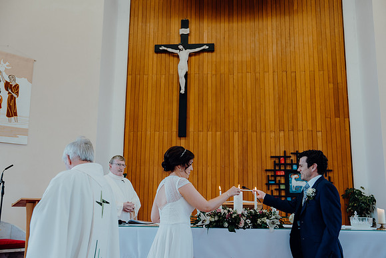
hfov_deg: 50.7
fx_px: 408
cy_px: 129
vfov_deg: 35.1
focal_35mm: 38
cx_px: 193
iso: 500
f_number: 2.8
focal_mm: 38
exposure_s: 1/200
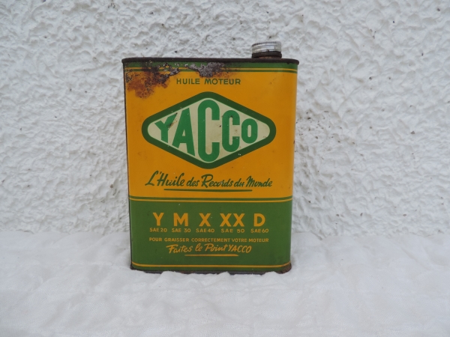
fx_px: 312
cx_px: 225
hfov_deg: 71.6
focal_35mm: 24
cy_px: 168
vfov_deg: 56.8
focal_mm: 4.3
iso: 80
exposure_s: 1/320
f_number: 3
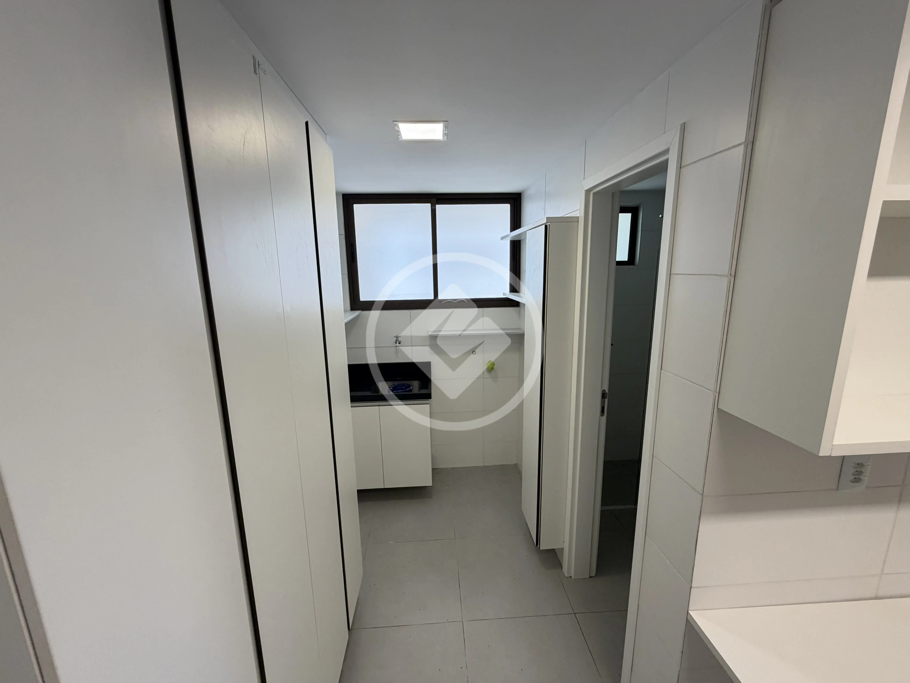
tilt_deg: -10.6
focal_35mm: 14
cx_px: 455
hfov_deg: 102.1
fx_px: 368
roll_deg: +0.9
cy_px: 342
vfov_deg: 85.7
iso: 160
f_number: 2.2
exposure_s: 1/121
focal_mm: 2.22
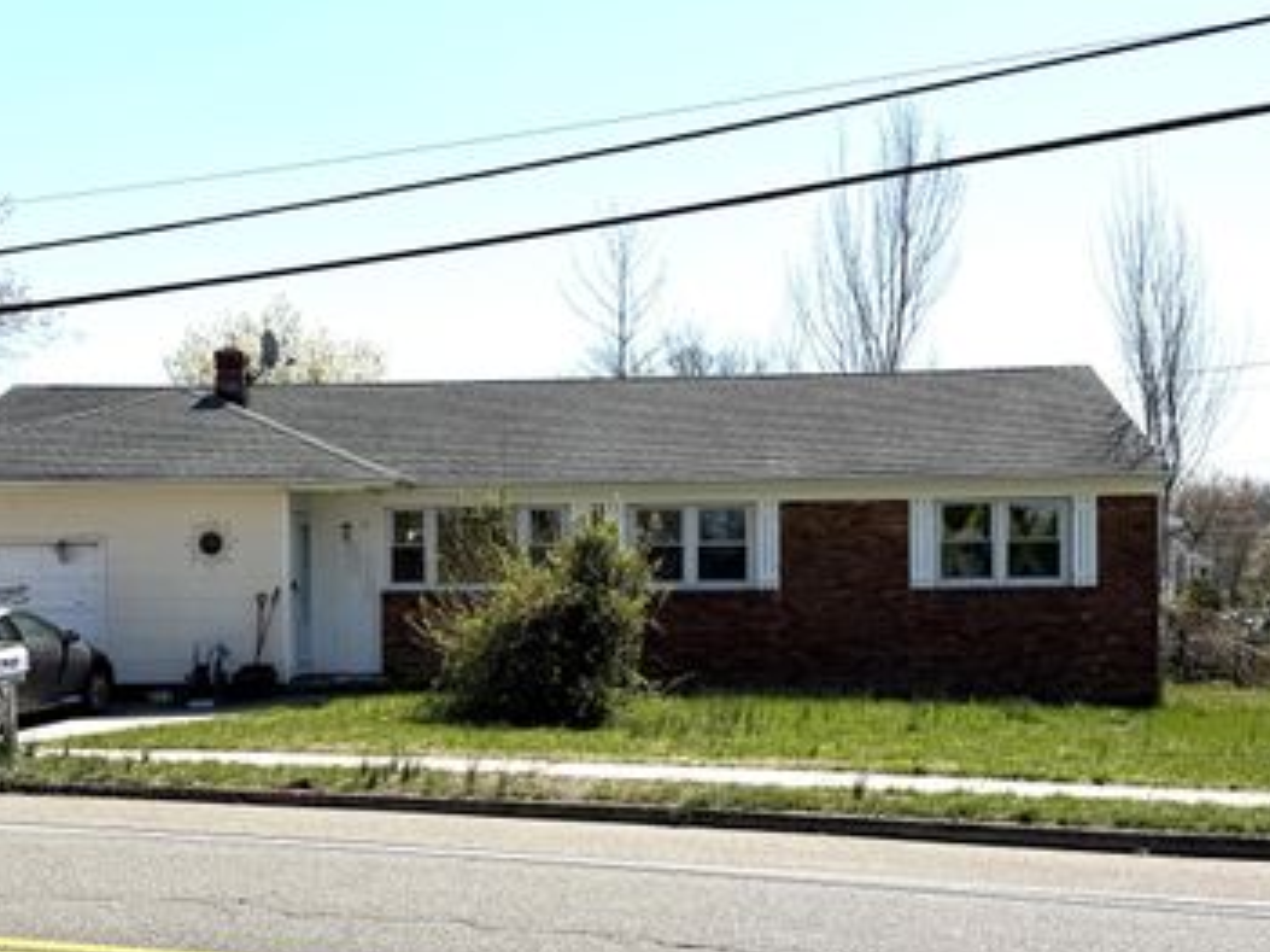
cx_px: 539
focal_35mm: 47
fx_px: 1724
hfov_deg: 40.3
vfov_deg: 30.7
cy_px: 610
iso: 80
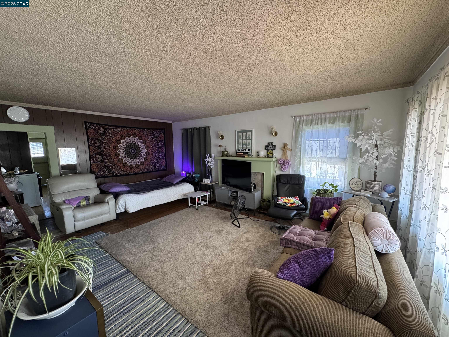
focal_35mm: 14
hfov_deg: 102.1
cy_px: 168
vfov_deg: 85.7
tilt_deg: -6.3
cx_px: 224
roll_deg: +1.3
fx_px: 182
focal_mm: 2.22
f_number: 2.2
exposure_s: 1/60
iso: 400
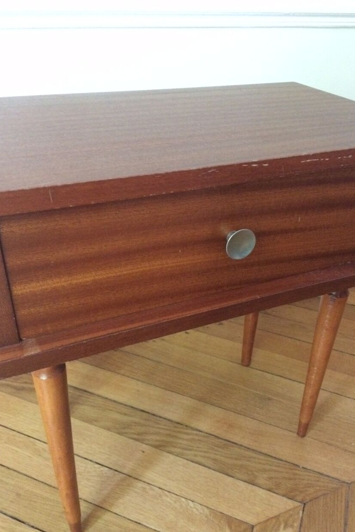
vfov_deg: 60.3
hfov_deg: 42.3
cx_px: 193
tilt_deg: -33.2
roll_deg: -1.6
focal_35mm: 31
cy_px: 272
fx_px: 459
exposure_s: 1/17
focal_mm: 4.15
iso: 500
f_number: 2.2
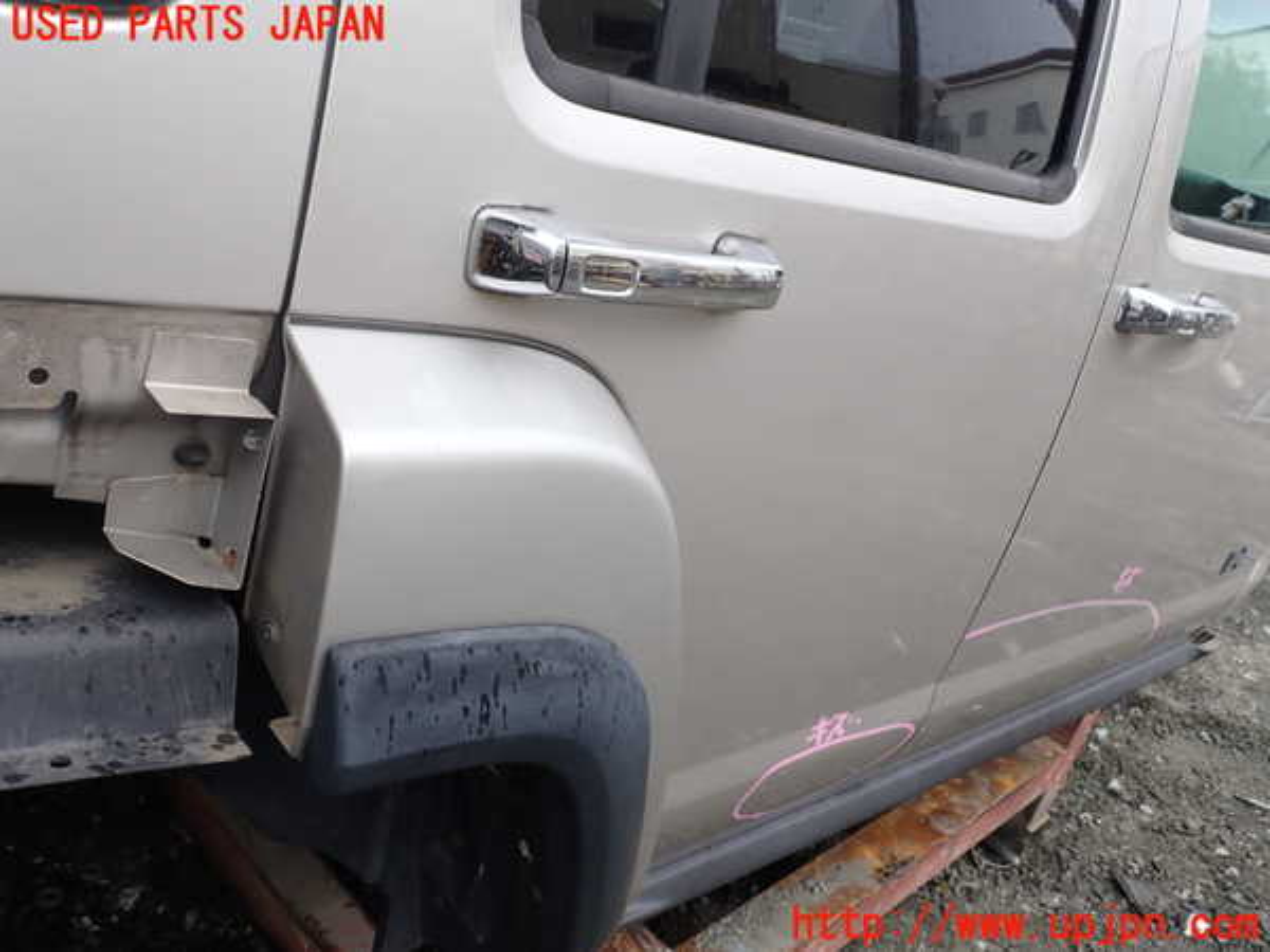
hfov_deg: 60.0
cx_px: 635
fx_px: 1101
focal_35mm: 30
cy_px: 476
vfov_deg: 46.8
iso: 100
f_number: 3.2
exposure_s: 1/100
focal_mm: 5.4
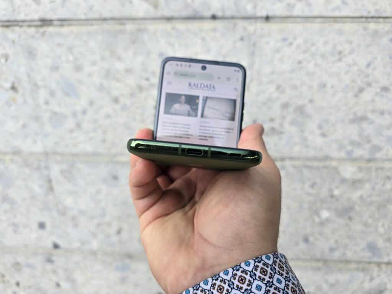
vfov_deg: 58.9
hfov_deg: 73.9
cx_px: 196
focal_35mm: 23
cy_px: 147
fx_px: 260
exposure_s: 1/90
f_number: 1.7
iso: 16
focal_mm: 6.3
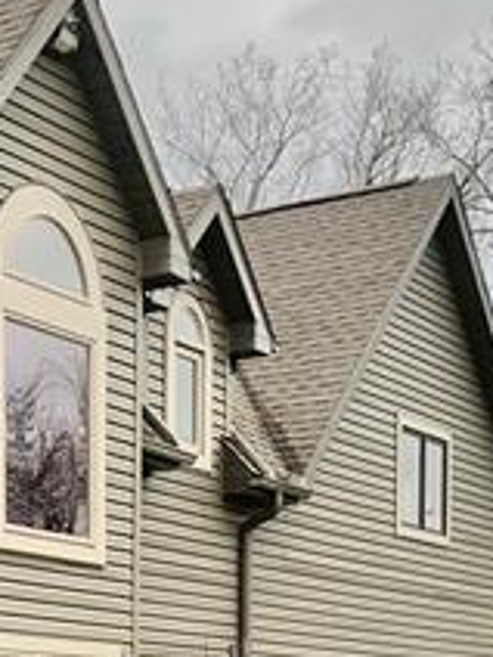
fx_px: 1785
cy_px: 852
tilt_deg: -2.9
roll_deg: +2.7
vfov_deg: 19.3
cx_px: -6
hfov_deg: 15.4
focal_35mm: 94
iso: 32
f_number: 1.5
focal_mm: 5.7
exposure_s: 1/270
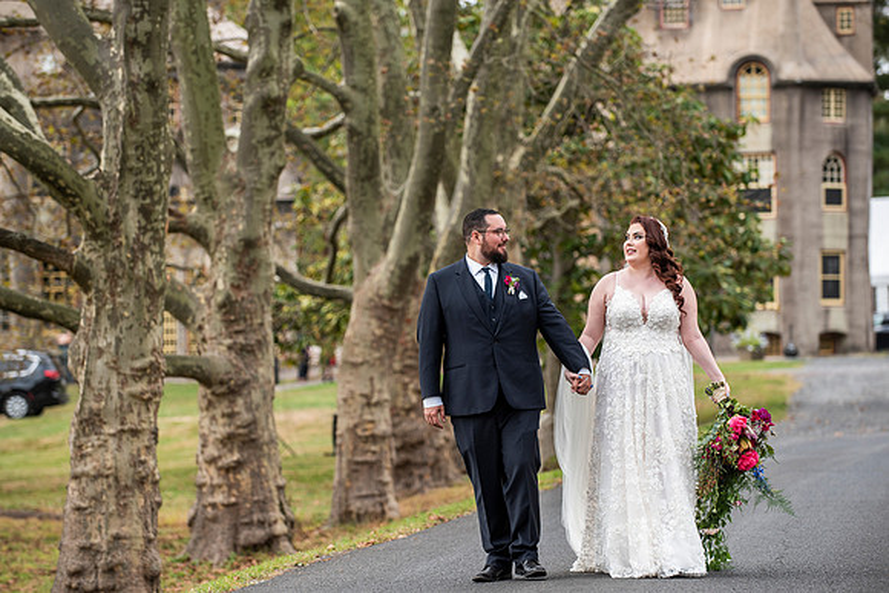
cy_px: 314
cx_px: 435
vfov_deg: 9.2
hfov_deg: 13.7
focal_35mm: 149
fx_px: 3689
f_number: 3.5
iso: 320
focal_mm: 135
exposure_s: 1/500
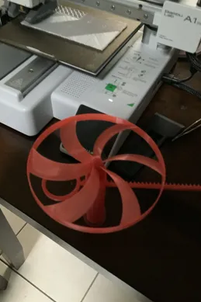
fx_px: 260
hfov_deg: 42.3
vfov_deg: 60.3
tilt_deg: -53.1
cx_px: 92
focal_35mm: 31
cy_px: 154
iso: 500
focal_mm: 3
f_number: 1.8
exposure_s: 1/17
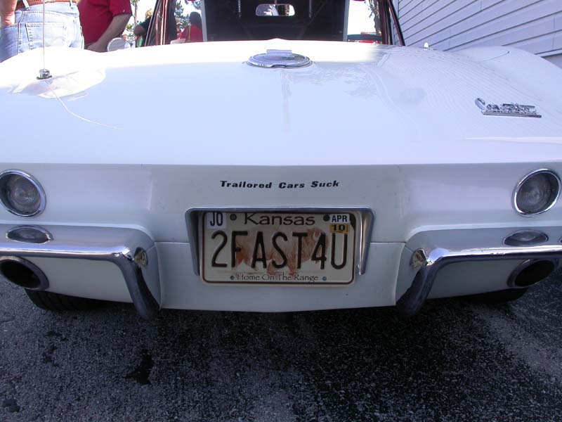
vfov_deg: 37.7
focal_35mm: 38
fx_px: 617
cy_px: 211
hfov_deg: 49.0
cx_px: 281
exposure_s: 1/151
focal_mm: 7.85
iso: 100
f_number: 5.3
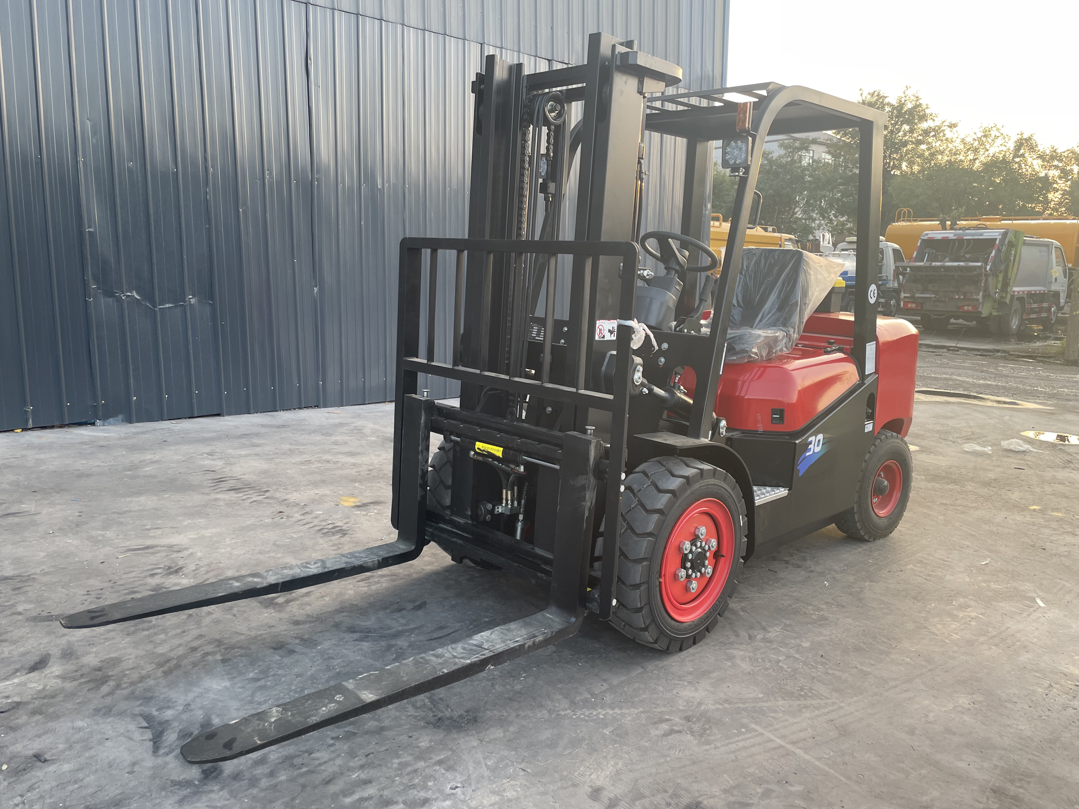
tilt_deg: -8.2
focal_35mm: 26
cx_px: 540
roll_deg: -0.2
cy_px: 404
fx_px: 810
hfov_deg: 67.3
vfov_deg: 53.1
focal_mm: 4.2
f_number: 1.6
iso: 50
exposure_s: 1/121
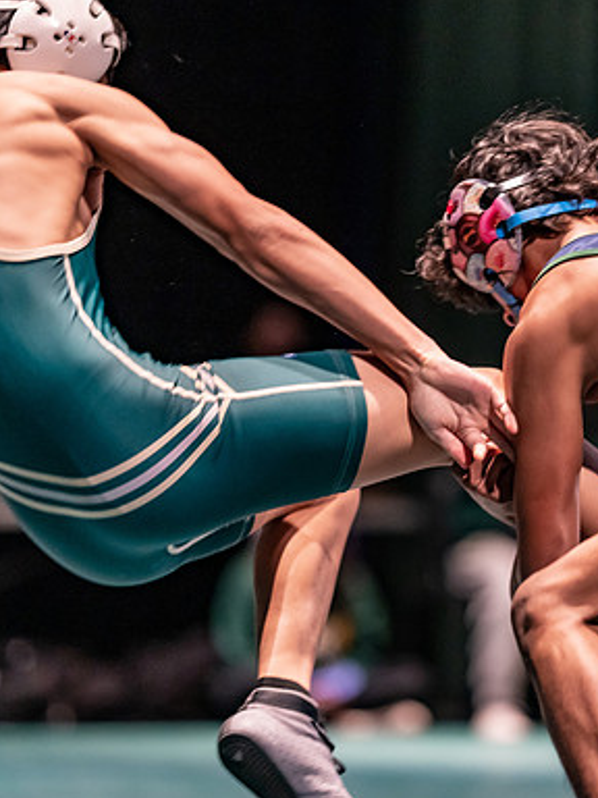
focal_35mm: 210
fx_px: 4837
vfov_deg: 9.4
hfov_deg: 7.1
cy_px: 374
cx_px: 417
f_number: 1.8
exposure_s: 1/400
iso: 2500
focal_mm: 135
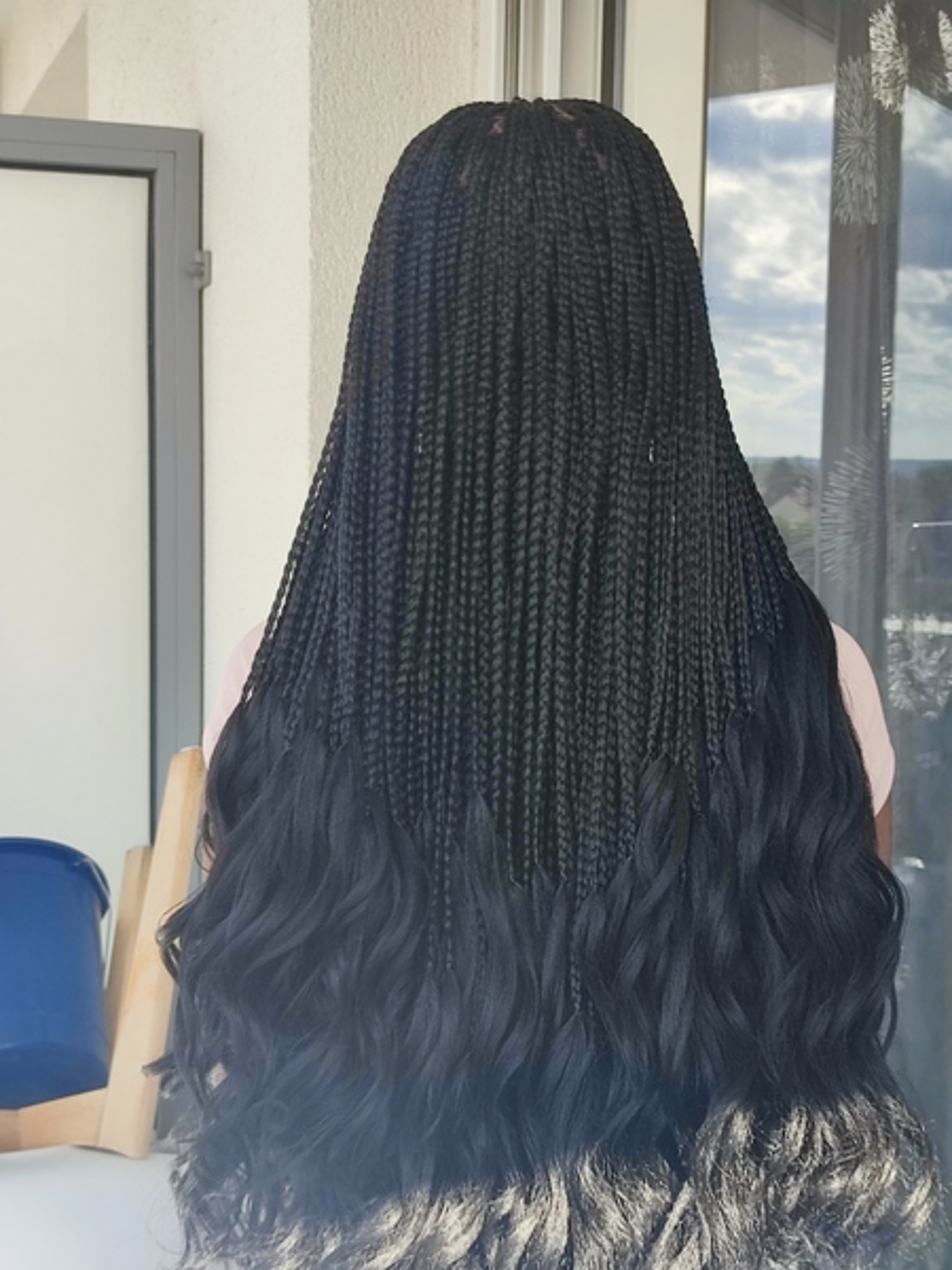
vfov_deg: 71.6
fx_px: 880
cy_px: 635
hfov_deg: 56.8
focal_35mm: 24
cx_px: 476
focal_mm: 5.89
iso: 50
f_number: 1.89
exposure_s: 1/191
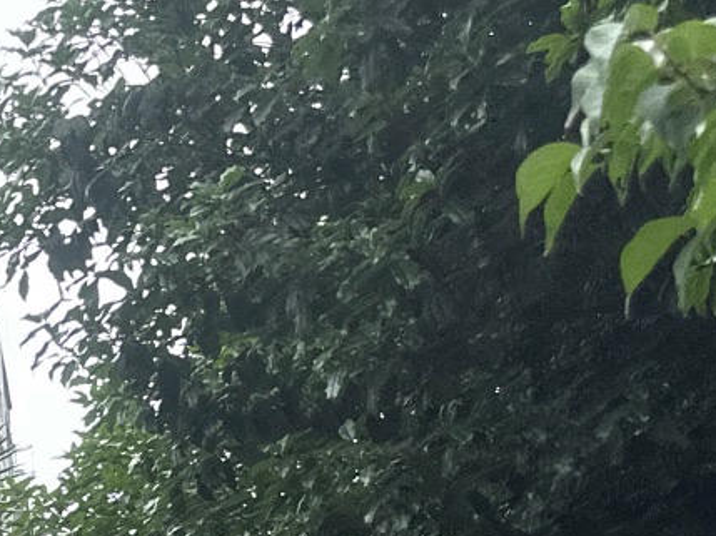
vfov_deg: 12.2
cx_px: -557
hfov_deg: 15.3
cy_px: 943
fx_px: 2315
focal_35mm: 112
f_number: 1.78
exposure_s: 1/1613
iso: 80
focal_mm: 6.86
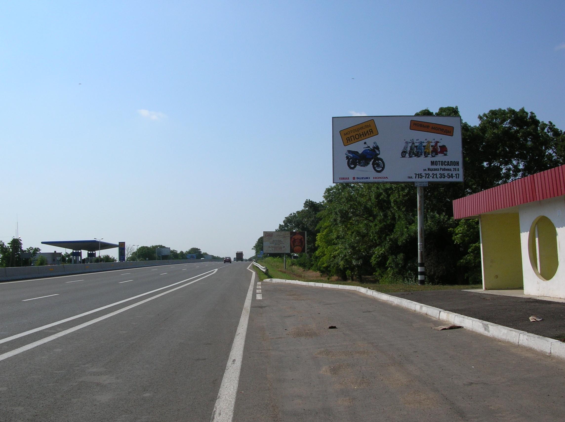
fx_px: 571
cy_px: 211
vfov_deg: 40.6
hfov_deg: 52.7
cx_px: 282
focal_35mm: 35
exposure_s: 1/543
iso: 50
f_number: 5.6
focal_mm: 5.8
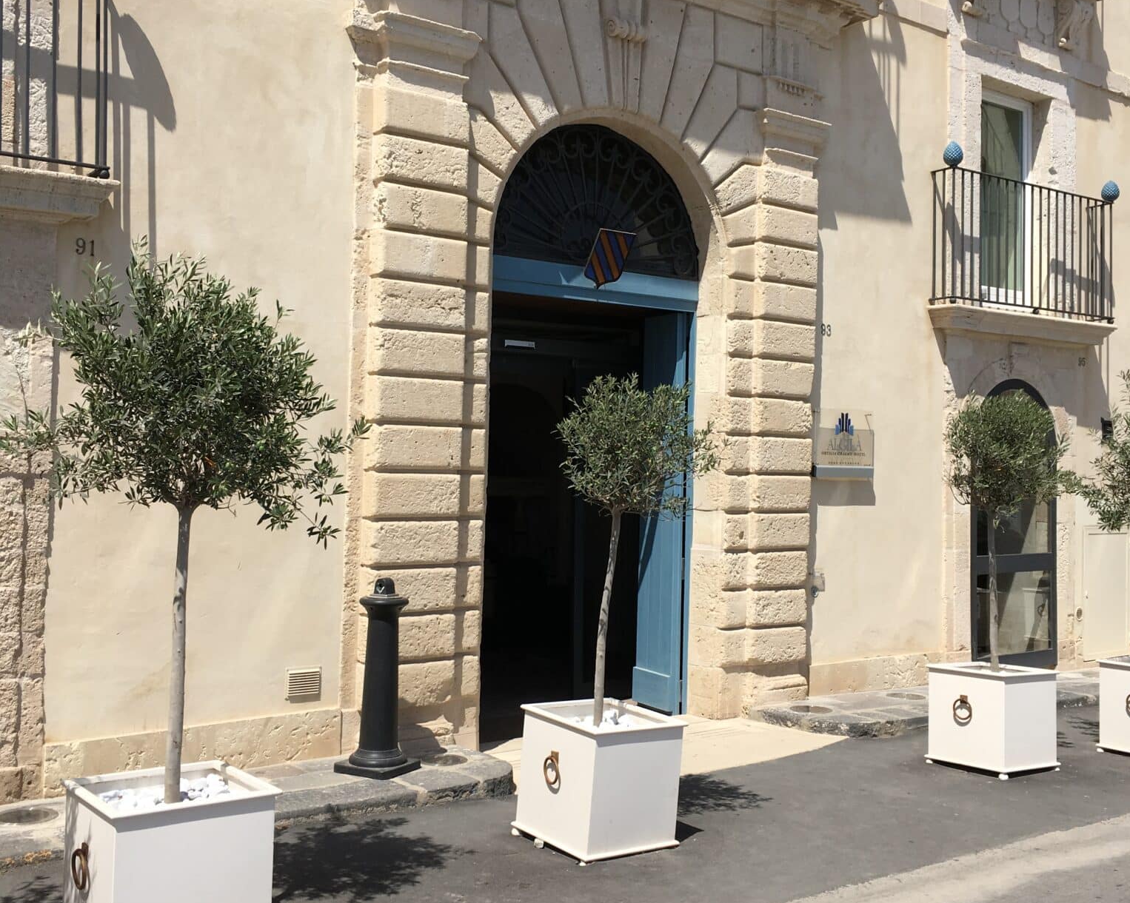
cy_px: 434
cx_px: 568
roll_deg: -1.0
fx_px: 1271
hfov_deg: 47.9
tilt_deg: +1.4
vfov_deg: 39.1
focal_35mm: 38
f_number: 2.2
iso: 25
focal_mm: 4.15
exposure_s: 1/1923
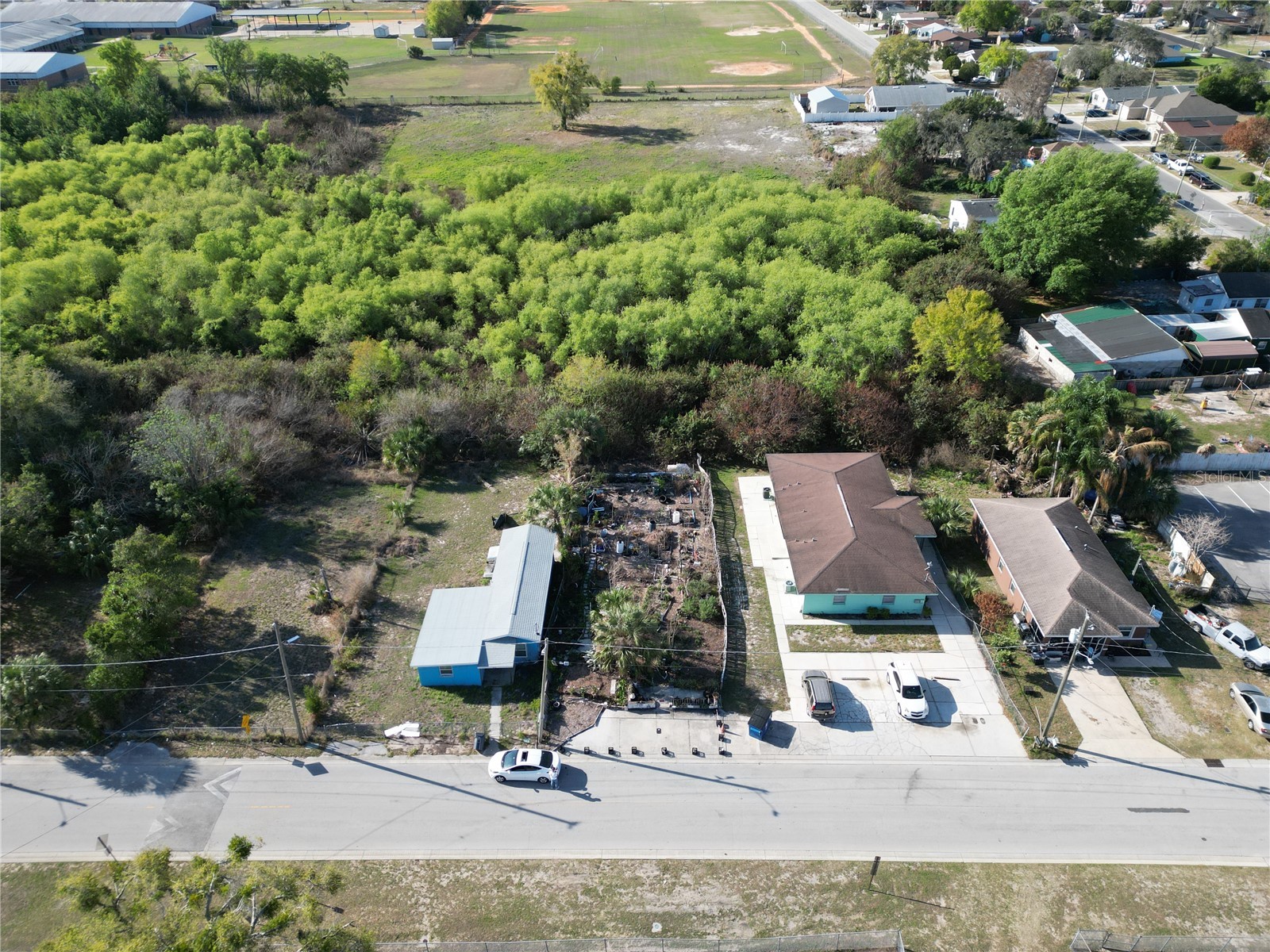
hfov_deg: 71.6
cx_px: 635
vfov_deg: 56.8
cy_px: 476
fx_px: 881
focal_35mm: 24
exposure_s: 1/1600
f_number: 1.7
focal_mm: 6.72
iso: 130
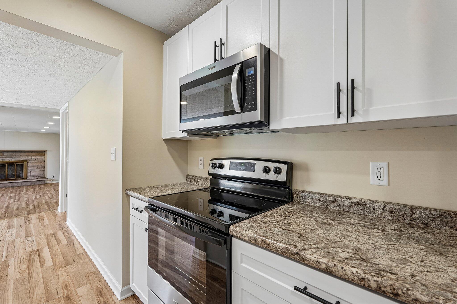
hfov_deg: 95.0
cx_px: 228
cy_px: 152
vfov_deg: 72.0
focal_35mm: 16
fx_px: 209
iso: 400
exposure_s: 1/25
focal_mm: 16.5
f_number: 8
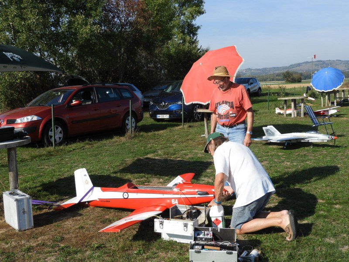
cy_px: 131
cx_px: 174
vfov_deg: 36.0
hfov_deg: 46.8
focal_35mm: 40
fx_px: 403
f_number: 3.8
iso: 100
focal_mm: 7.2
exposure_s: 1/1000
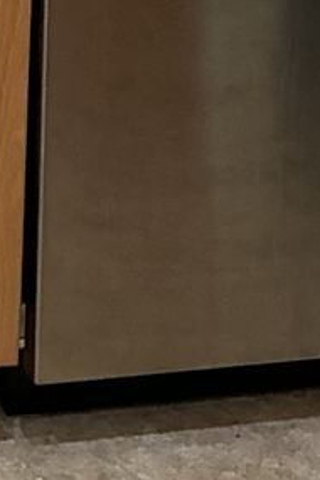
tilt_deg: -10.0
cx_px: -262
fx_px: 2120
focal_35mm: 159
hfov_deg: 8.3
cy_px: -330
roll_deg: -0.8
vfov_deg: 12.1
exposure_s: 1/60
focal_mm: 3
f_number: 1.8
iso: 50
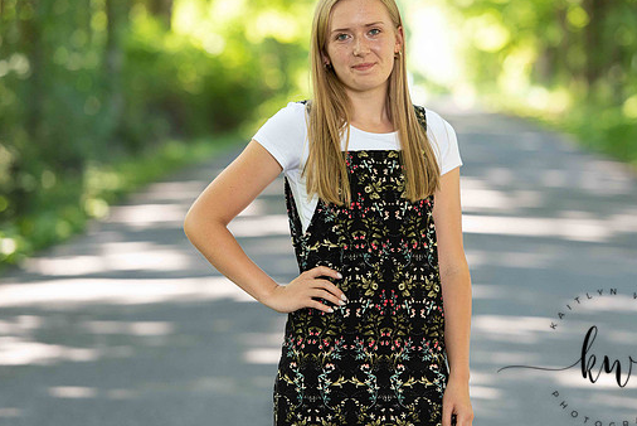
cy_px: 196
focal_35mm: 189
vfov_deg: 7.3
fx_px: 3346
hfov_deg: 10.9
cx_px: 360
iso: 640
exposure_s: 1/200
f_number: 3.5
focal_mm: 165
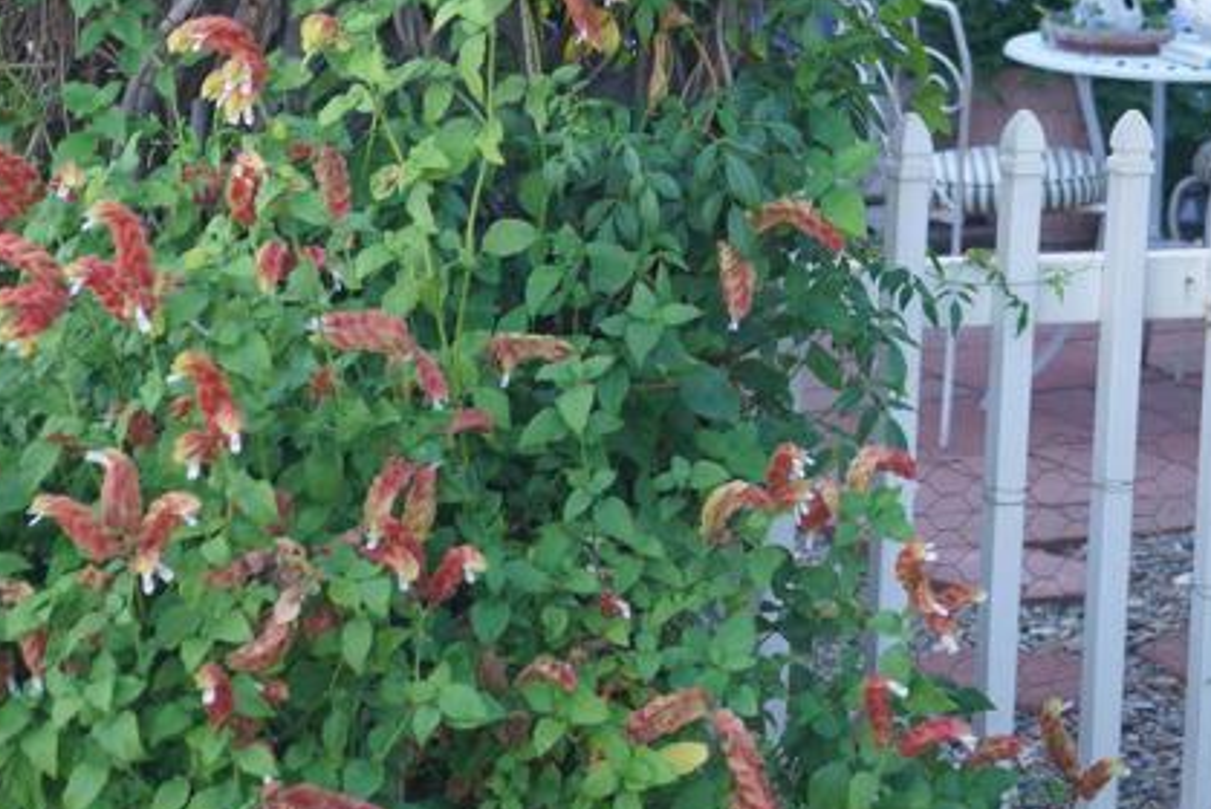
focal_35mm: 105
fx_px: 3534
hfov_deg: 19.2
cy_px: -105
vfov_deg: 12.8
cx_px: 971
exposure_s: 1/160
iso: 320
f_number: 4.5
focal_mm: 43
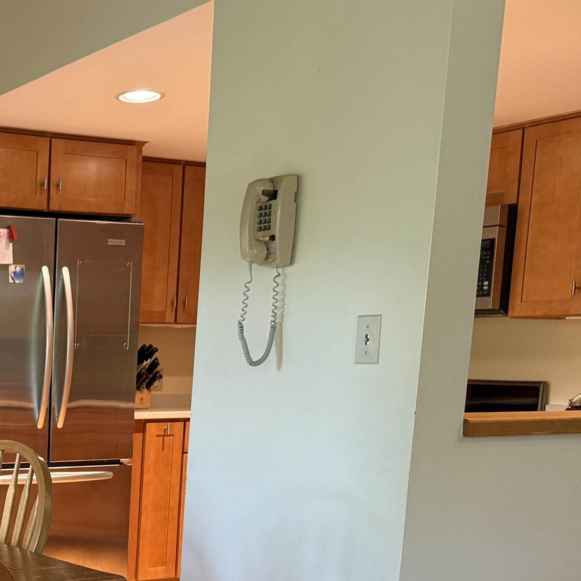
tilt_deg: -9.6
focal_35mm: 56
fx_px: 1063
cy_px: 548
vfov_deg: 29.0
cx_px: -87
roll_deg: -0.4
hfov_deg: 27.5
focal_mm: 6.76
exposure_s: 1/60
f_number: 1.78
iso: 200
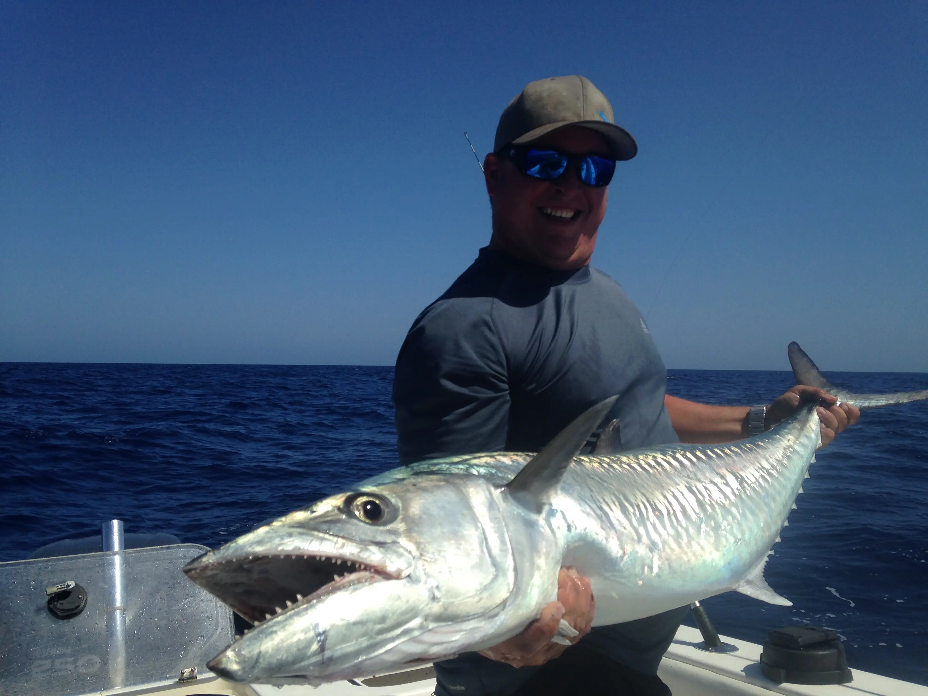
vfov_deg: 42.9
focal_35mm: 33
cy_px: 348
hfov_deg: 55.4
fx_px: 885
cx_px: 464
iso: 50
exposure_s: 1/3623
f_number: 2.4
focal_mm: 4.12
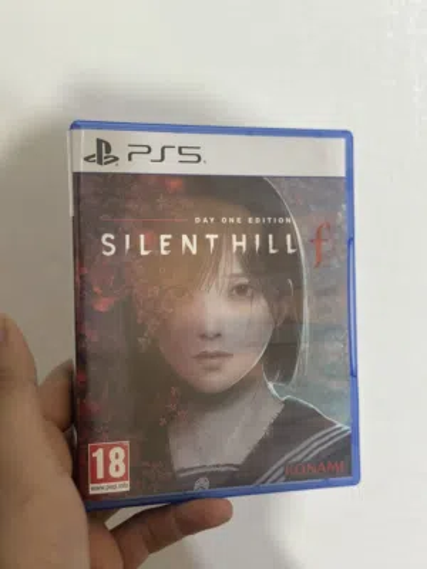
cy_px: 284
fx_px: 789
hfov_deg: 30.3
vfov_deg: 39.7
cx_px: 214
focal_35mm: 48
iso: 400
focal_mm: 6.86
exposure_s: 1/33
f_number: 1.78
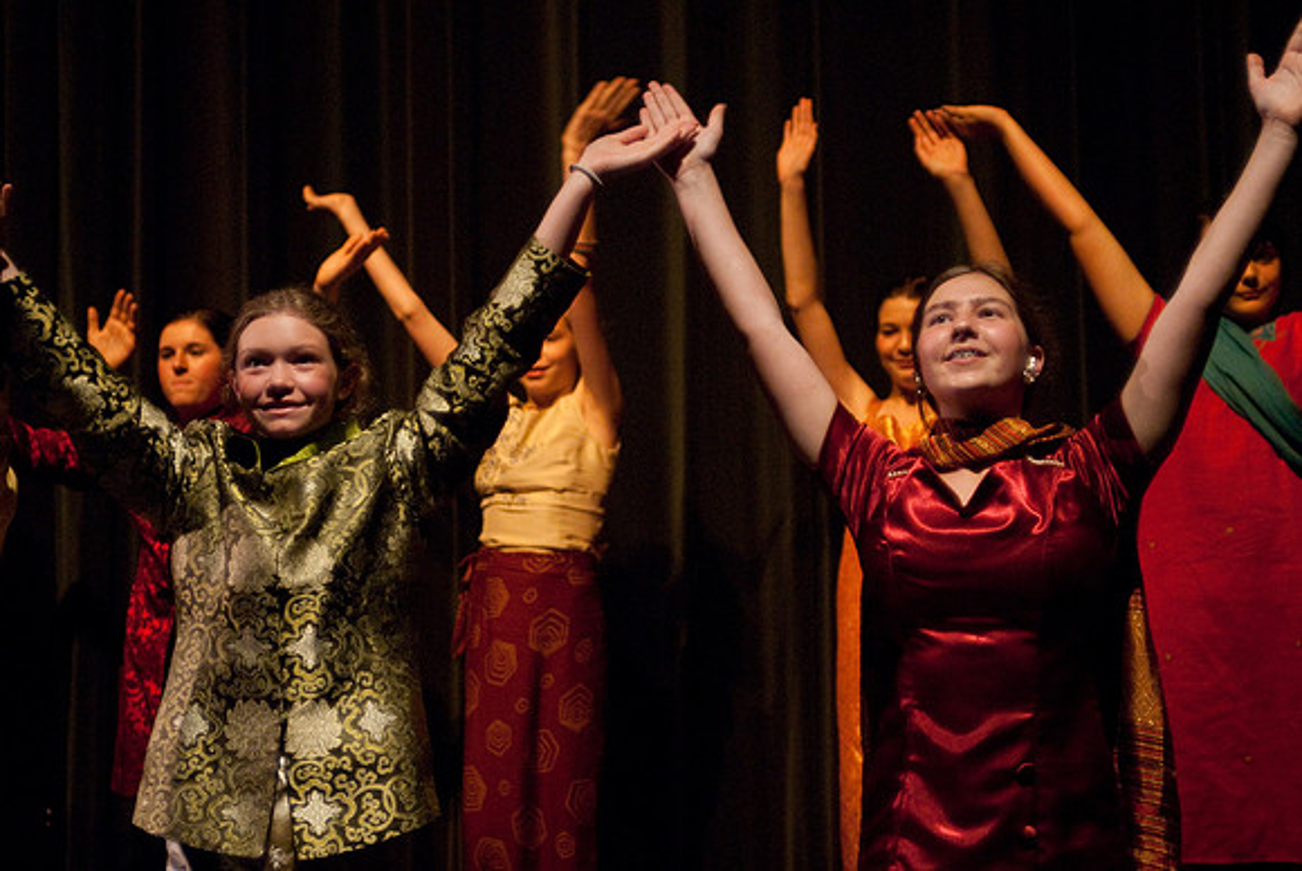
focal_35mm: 87
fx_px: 3150
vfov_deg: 15.7
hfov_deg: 23.4
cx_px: 651
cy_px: 436
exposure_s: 1/80
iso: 800
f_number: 2.8
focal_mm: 58
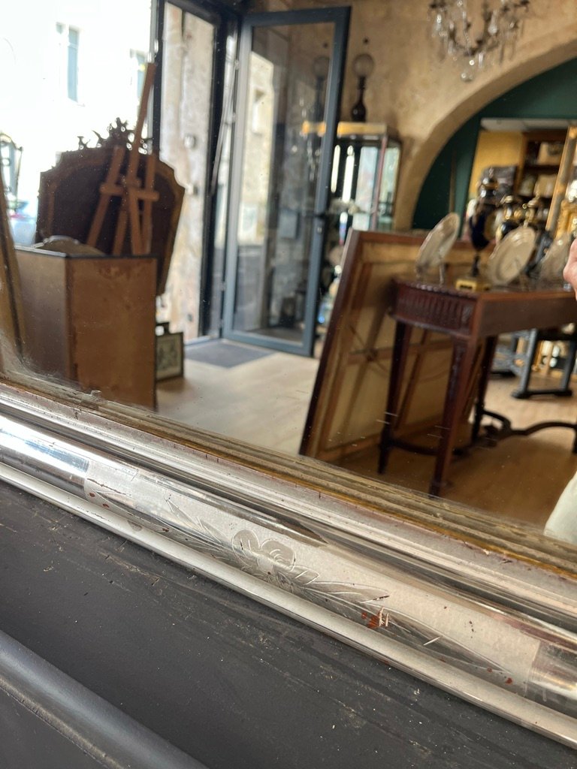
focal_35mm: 26
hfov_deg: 53.1
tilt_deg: -29.8
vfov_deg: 67.3
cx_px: 288
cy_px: 384
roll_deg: +5.9
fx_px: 578
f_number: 1.6
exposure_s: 1/121
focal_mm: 5.1
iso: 80
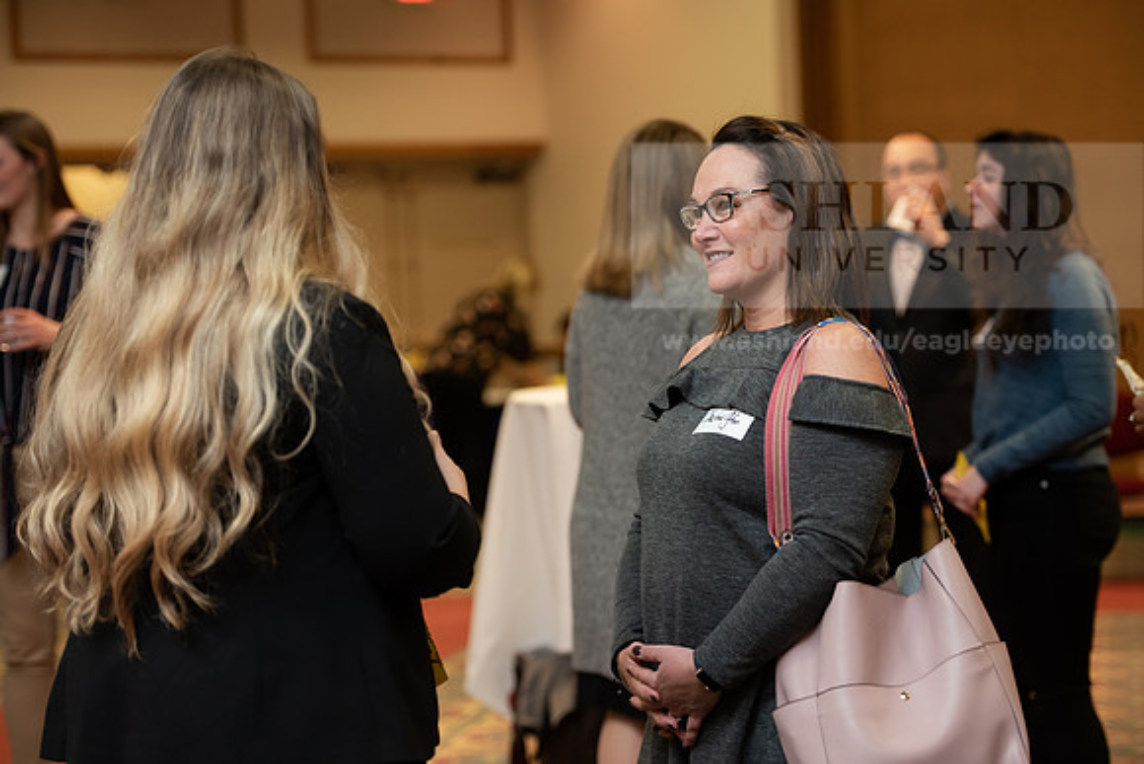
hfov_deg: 21.5
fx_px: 3019
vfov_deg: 14.4
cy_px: 382
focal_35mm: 95
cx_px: 572
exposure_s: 1/200
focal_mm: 95
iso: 1600
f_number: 3.5
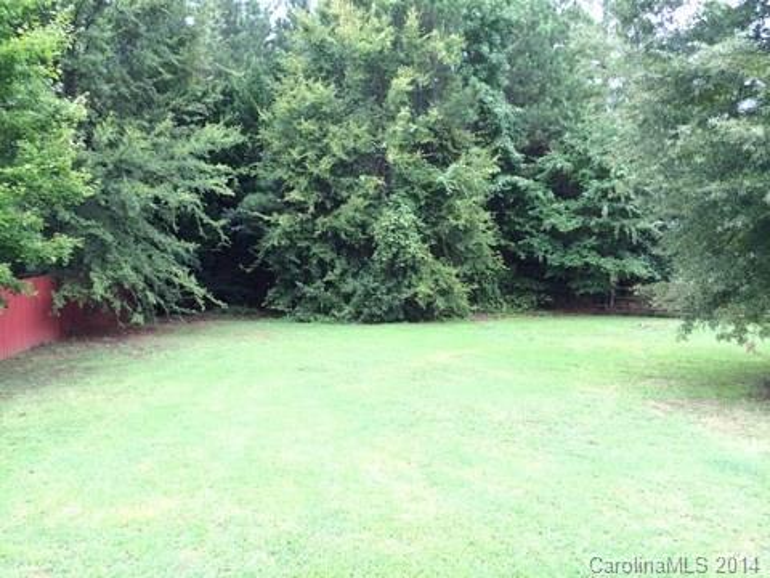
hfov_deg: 60.0
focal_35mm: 30
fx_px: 667
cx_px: 385
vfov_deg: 46.8
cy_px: 289
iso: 32
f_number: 2.2
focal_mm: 4.12
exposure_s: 1/132
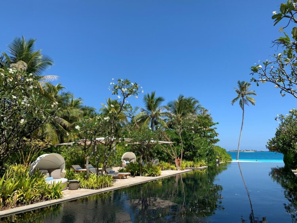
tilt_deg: +11.1
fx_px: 223
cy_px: 112
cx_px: 148
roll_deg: -0.9
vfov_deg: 53.1
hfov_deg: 67.3
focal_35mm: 26
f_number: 1.8
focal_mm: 4.25
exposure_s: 1/2075
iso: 25
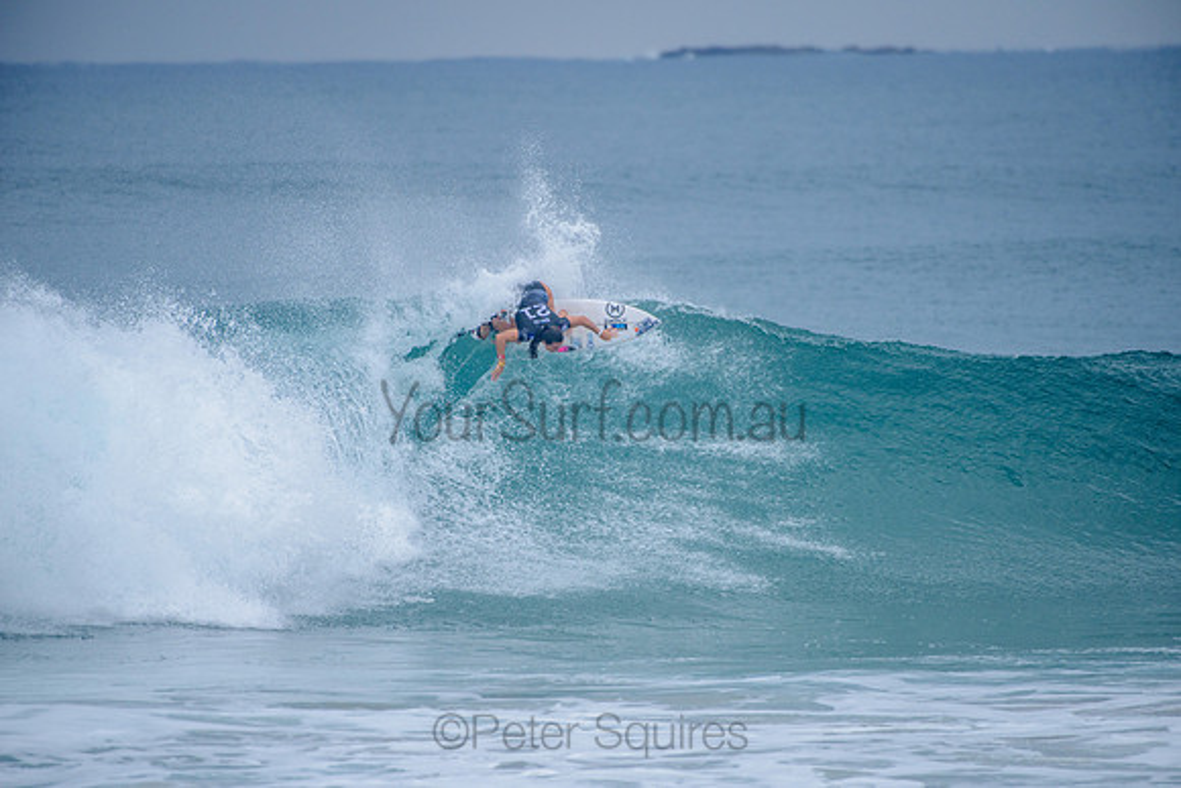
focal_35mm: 493
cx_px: 590
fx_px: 16178
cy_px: 394
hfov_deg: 4.2
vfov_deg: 2.8
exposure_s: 1/2000
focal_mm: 480
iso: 450
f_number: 5.6
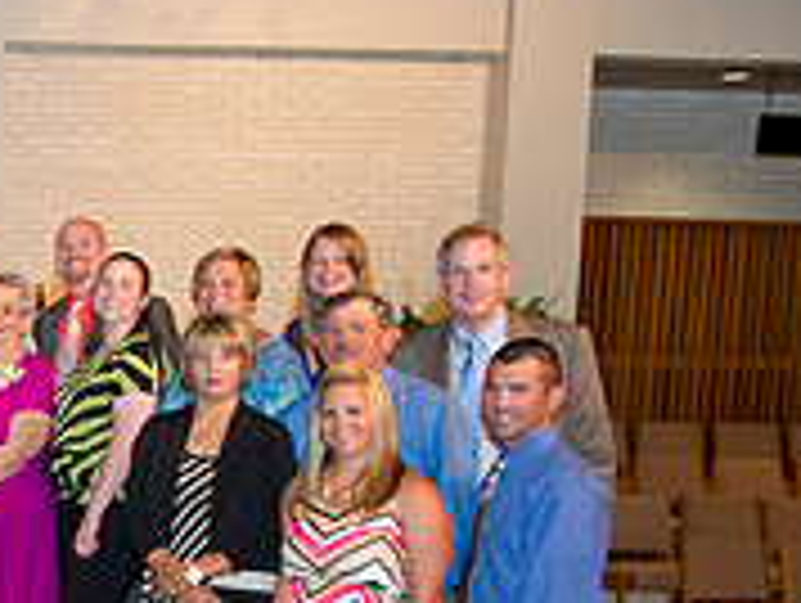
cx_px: -418
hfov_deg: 21.5
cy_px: 554
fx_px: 1738
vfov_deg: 19.3
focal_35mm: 75
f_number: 4.5
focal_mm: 24
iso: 1250
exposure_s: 1/160
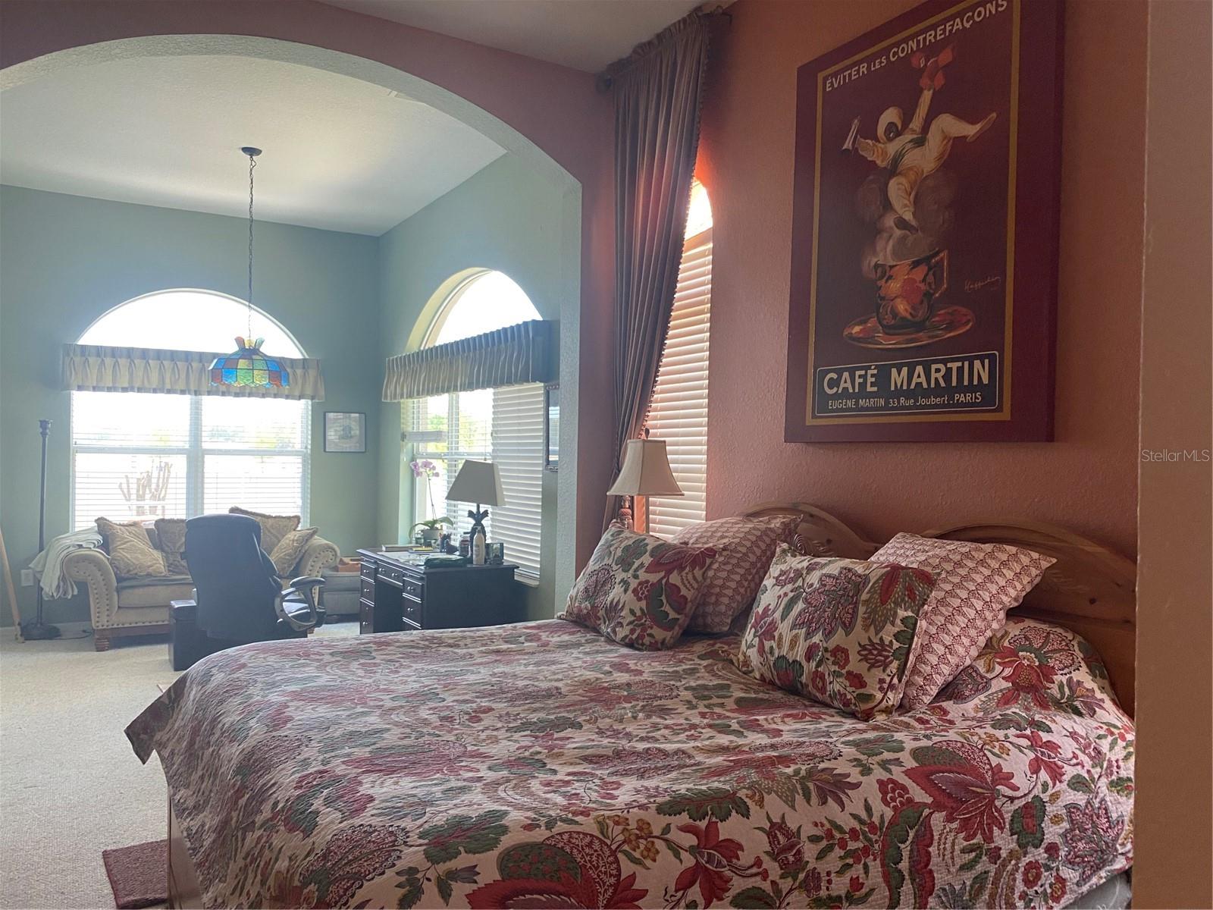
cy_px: 455
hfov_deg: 67.3
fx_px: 911
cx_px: 606
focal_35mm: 26
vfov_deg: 53.1
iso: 125
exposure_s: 1/65
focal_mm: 4.25
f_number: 1.8
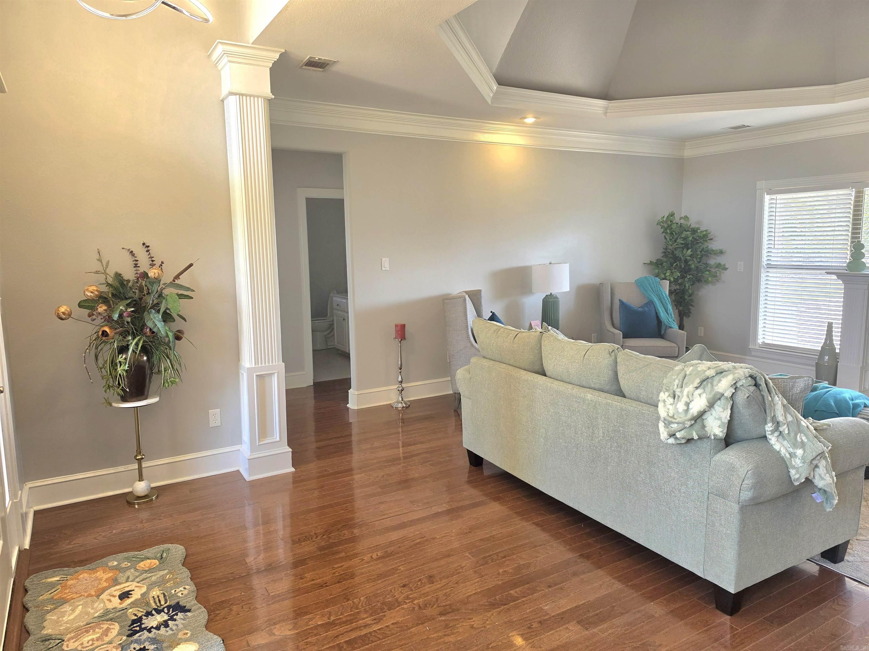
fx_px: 577
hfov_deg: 73.9
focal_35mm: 23
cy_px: 326
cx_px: 434
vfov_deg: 58.9
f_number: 1.4
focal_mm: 6.5
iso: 40
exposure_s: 1/120
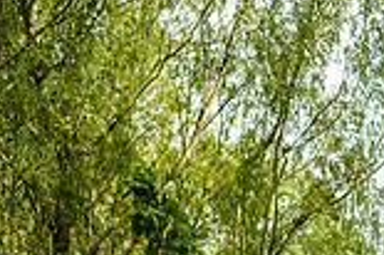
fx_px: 970
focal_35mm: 91
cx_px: 597
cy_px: 439
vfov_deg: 13.6
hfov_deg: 19.2
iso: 200
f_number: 2.2
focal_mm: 16
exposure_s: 1/1000
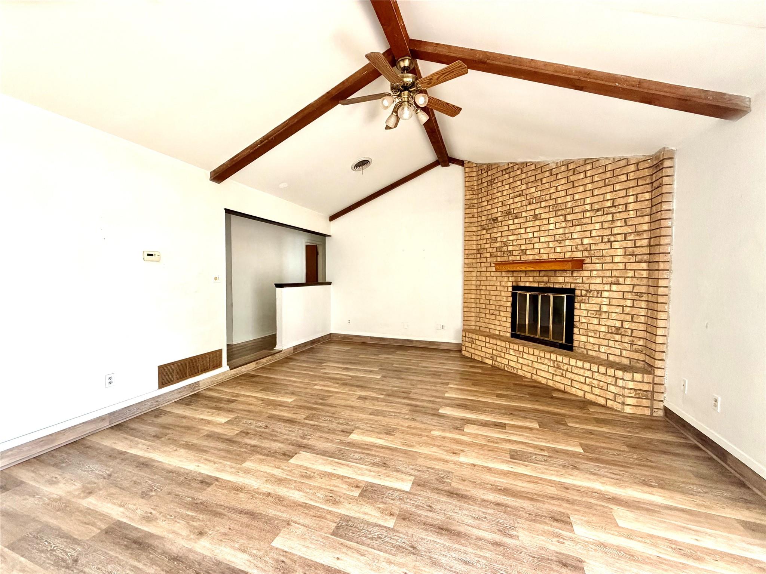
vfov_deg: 85.7
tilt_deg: -2.0
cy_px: 287
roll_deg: +0.9
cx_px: 383
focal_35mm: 14
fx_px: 310
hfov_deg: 102.1
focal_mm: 2.22
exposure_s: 1/101
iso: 320
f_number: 2.2
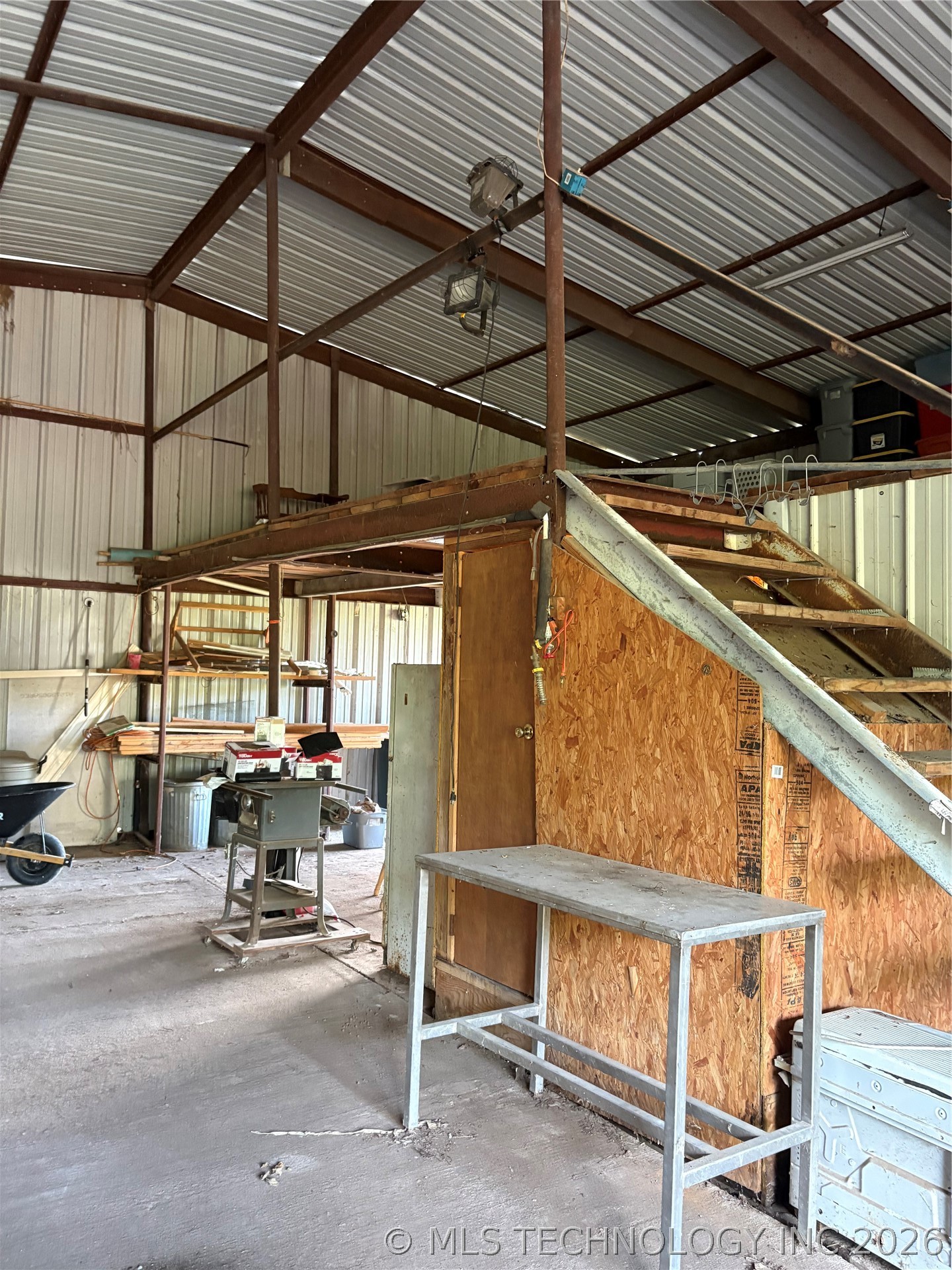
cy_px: 635
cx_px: 476
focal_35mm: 26
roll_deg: -1.7
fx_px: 953
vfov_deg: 67.3
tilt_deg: +3.2
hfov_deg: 53.1
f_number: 1.6
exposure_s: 1/60
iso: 500
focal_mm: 5.96
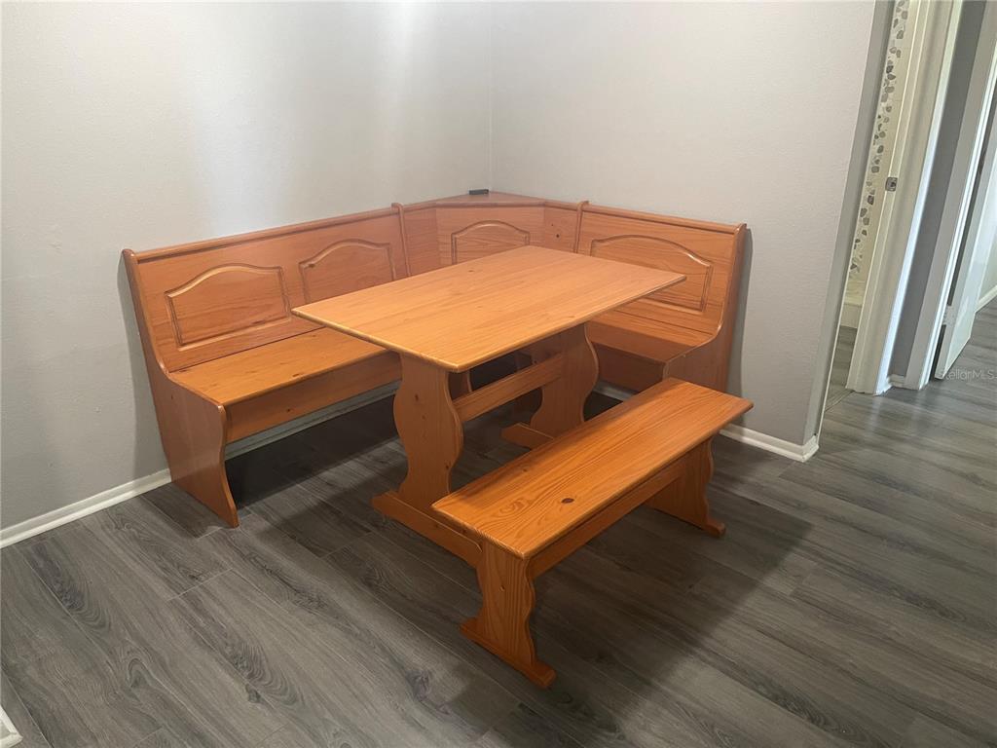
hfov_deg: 69.4
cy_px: 374
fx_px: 720
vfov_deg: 54.9
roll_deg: -0.8
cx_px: 498
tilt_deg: -23.5
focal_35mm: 25
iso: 400
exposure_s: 1/60
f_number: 1.6
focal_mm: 5.1
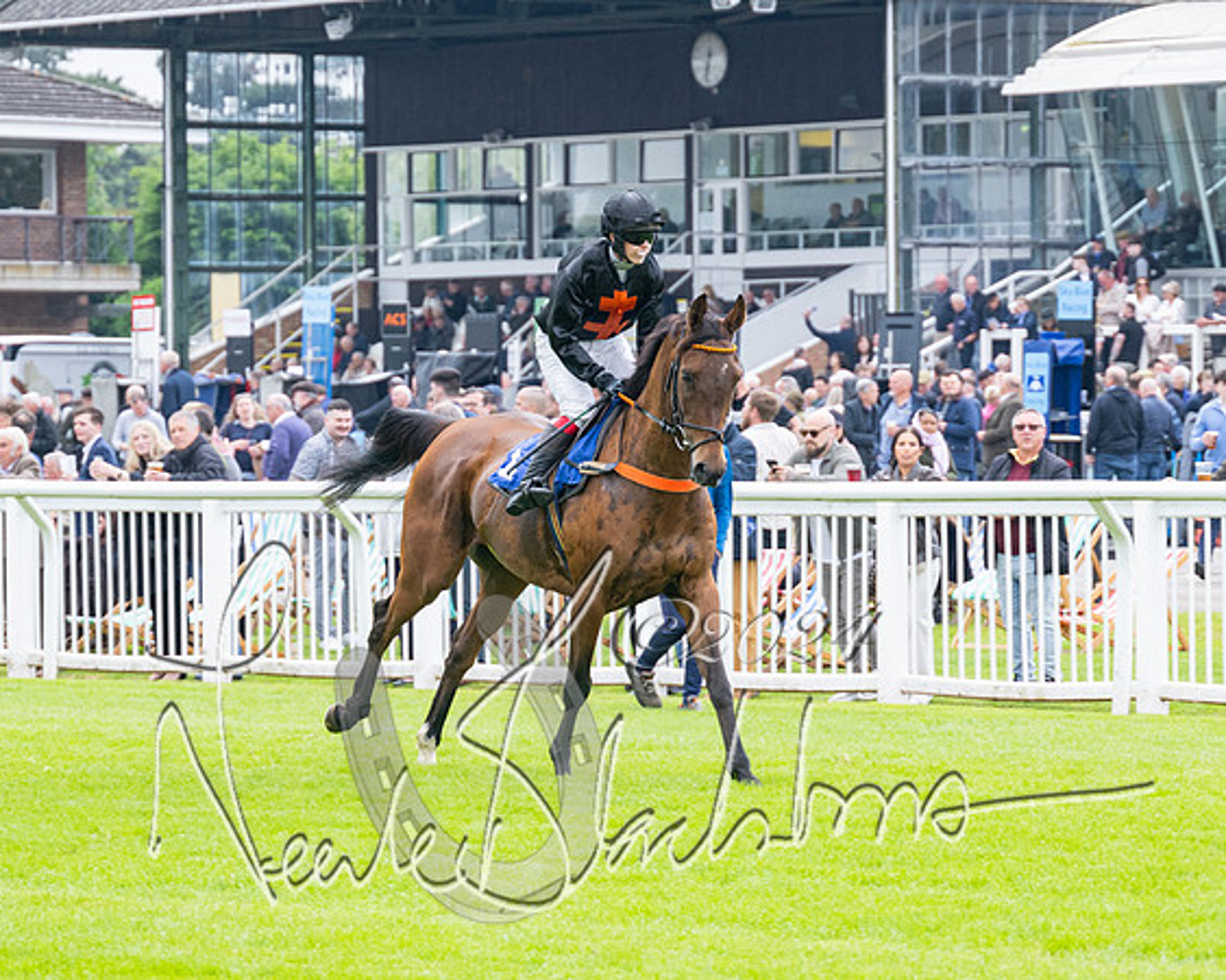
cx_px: 619
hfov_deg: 9.4
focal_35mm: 205
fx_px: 7420
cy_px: 444
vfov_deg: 7.6
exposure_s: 1/500
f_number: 4
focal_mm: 110
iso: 400
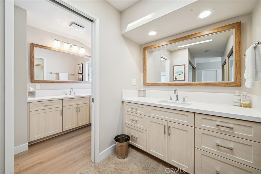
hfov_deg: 108.3
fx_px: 94
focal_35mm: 13
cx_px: 130
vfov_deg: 85.4
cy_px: 87
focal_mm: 13
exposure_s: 1/40
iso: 400
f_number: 8
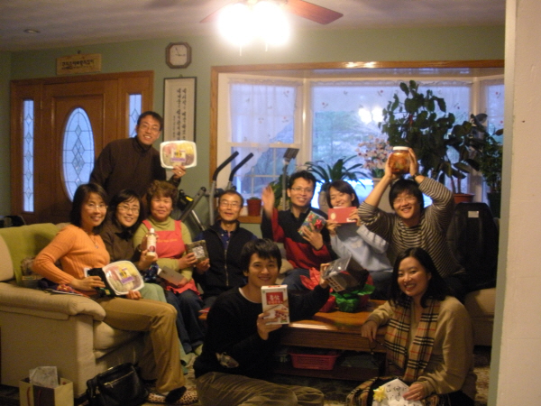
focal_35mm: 36
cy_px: 203
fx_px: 563
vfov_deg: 39.7
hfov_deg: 51.4
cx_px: 270
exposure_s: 1/13.7
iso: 400
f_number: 3.5
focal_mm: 6.3
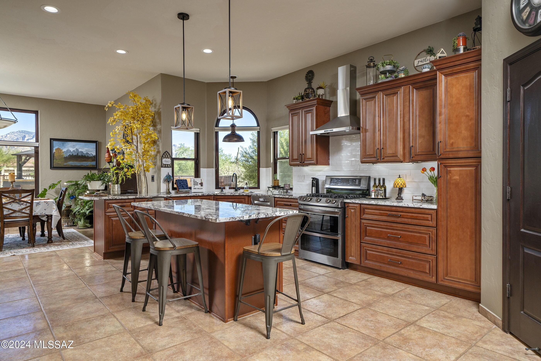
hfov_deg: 81.2
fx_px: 316
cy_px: 180
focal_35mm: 21
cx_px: 270
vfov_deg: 59.5
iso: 200
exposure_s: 1/250
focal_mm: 21
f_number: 5
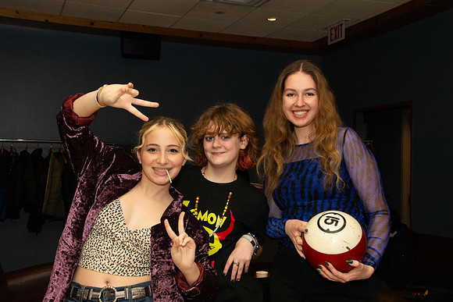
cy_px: 151
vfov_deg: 29.9
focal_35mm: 45
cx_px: 226
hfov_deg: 43.6
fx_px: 566
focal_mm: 30
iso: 4000
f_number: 9
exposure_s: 1/160
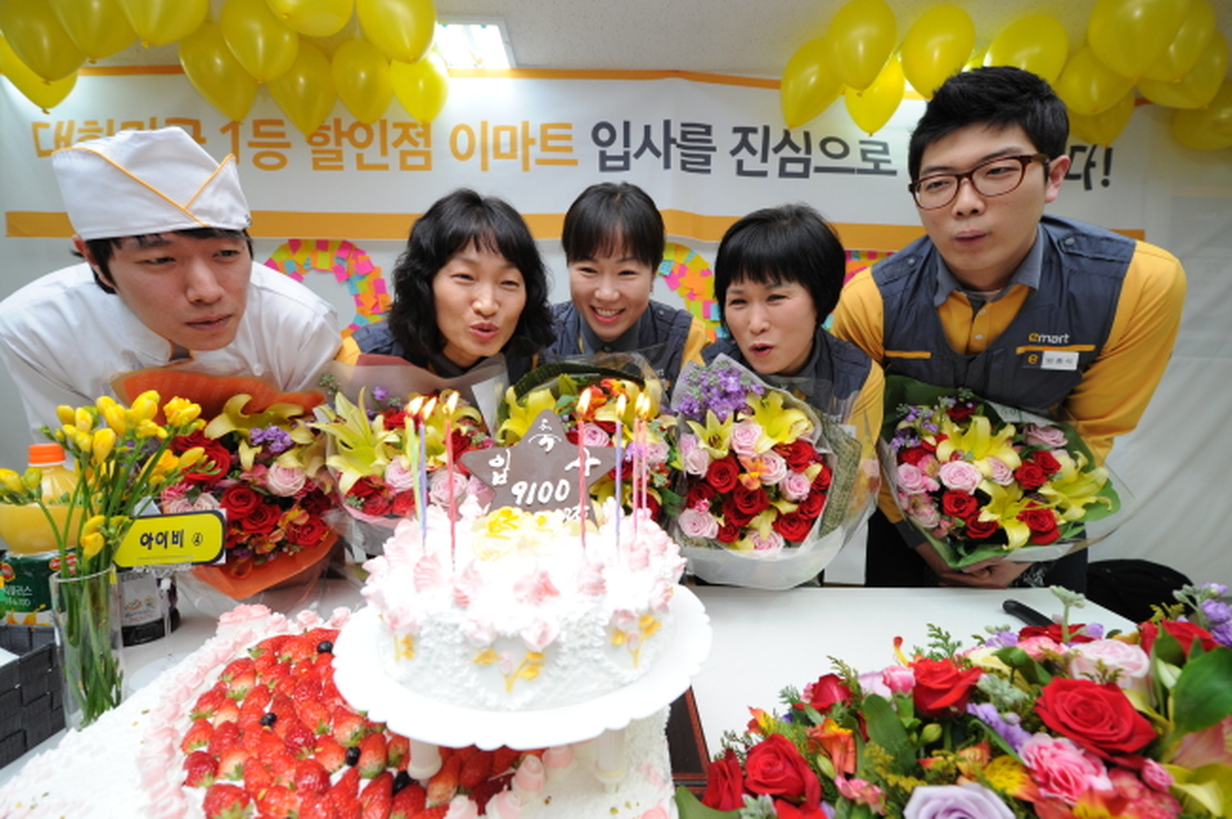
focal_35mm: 15
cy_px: 410
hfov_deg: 100.4
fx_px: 513
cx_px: 616
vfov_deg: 77.2
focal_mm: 15
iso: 1600
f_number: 5.6
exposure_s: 1/200
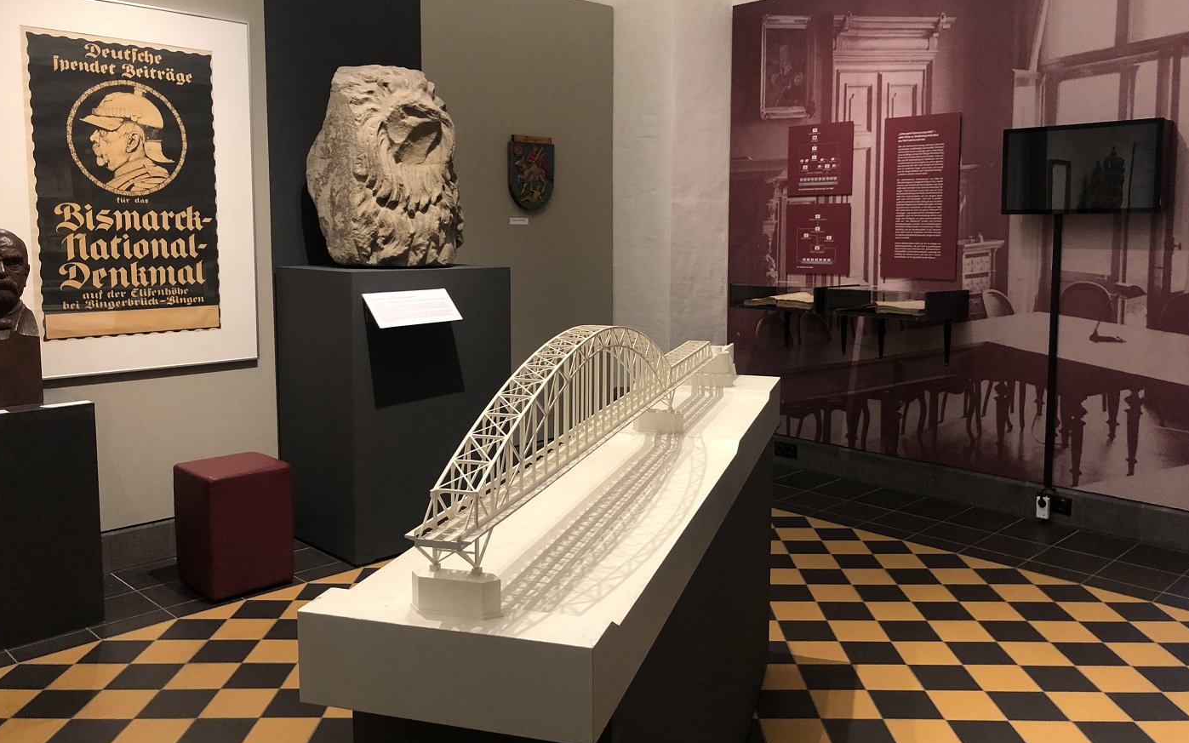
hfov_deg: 62.9
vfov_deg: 41.8
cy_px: 339
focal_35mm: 30
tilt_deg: -4.4
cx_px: 591
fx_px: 972
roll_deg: +0.6
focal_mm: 3.99
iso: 160
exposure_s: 1/64
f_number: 1.8
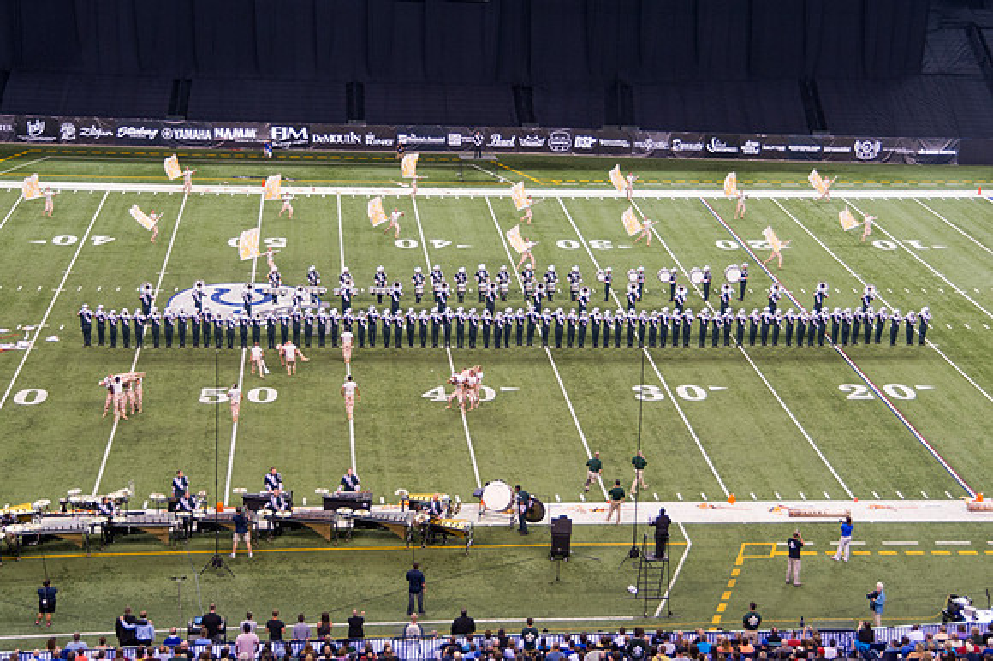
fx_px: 1770
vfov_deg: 21.2
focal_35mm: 64
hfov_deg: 31.3
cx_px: 535
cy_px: 307
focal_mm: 50
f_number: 4.8
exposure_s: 1/200
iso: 800
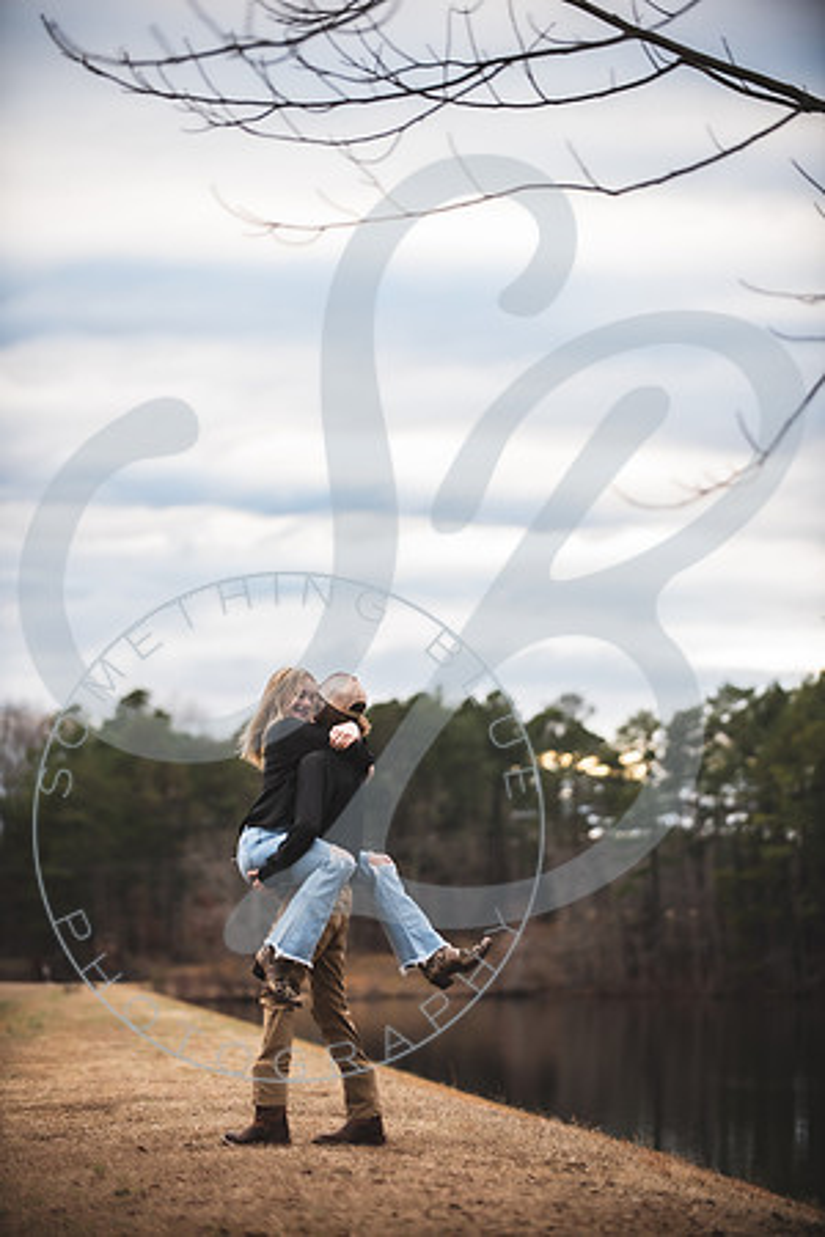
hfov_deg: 10.5
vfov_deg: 15.8
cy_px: 618
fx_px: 4468
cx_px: 412
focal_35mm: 130
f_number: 2.8
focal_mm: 130
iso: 400
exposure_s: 1/250
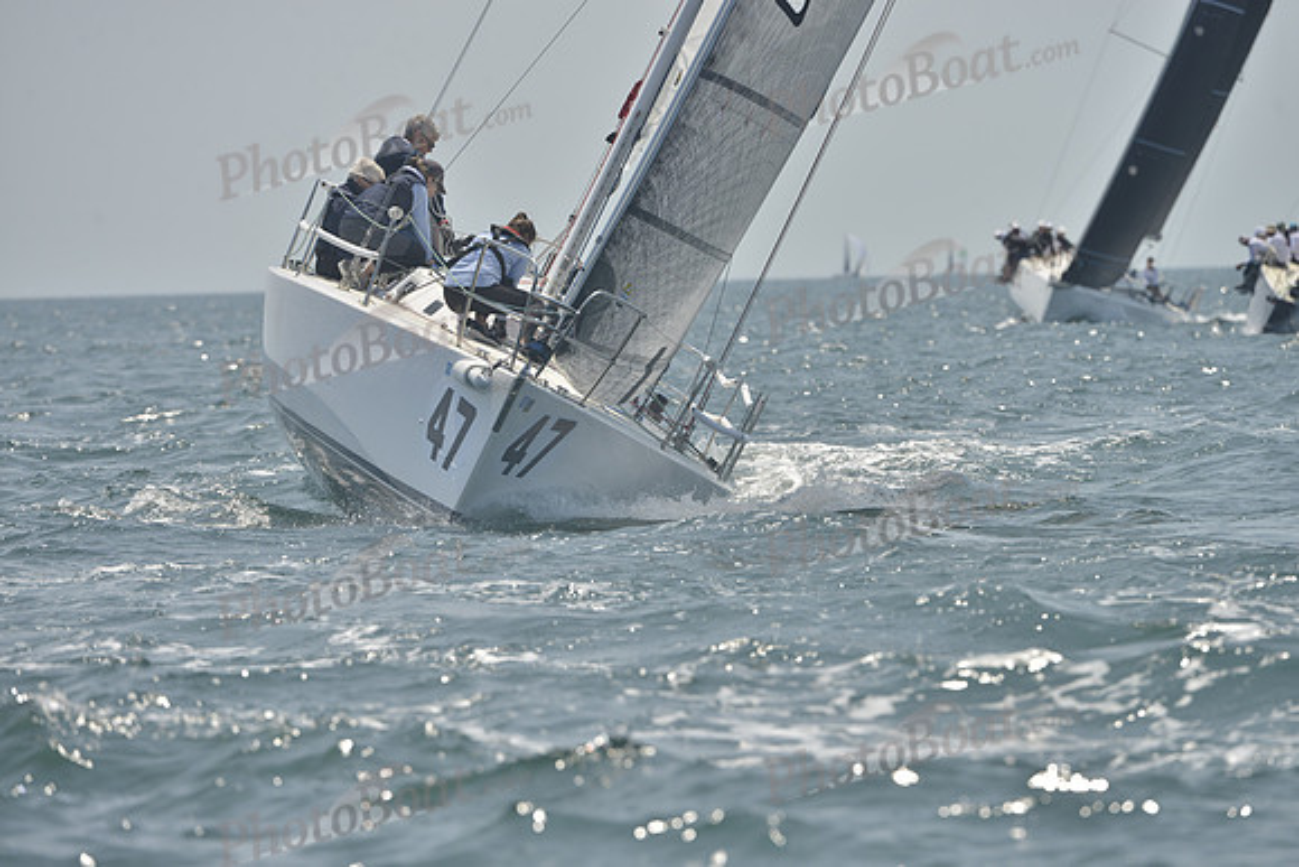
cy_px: 434
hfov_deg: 8.6
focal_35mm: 240
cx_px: 650
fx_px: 8662
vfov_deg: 5.7
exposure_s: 1/1250
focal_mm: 240
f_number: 8
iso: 280
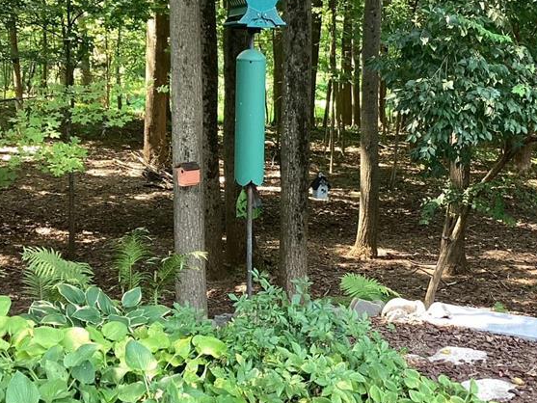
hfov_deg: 33.8
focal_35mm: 57
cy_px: 162
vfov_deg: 25.6
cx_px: 257
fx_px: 884
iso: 80
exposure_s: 1/60
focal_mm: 3.3
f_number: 2.4
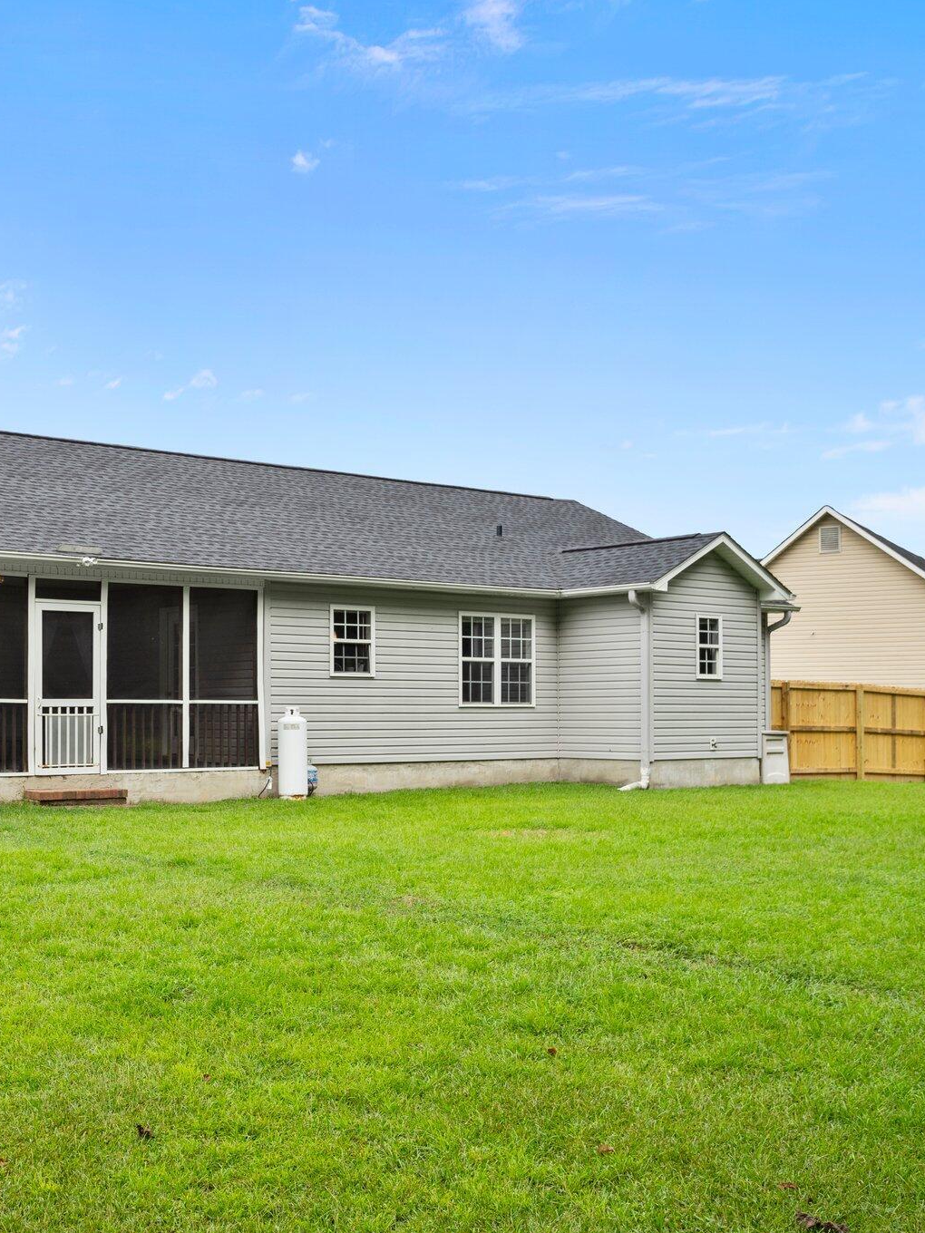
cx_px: 135
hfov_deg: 33.0
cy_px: 617
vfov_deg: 44.8
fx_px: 1496
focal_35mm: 42
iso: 125
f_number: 8
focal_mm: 29
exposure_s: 1/320
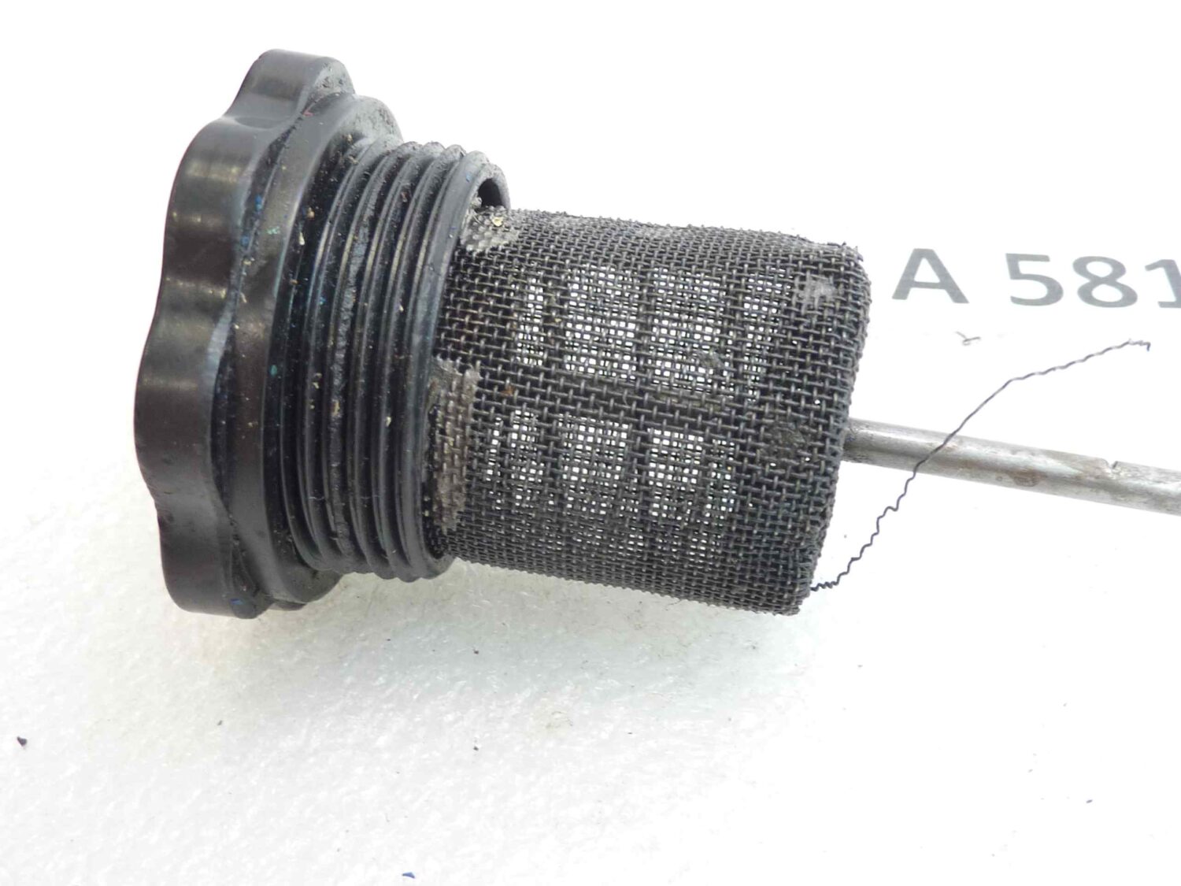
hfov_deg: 49.0
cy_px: 443
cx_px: 590
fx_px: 1296
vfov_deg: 37.7
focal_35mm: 38
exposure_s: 1/8
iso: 125
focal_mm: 4.4
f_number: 3.3
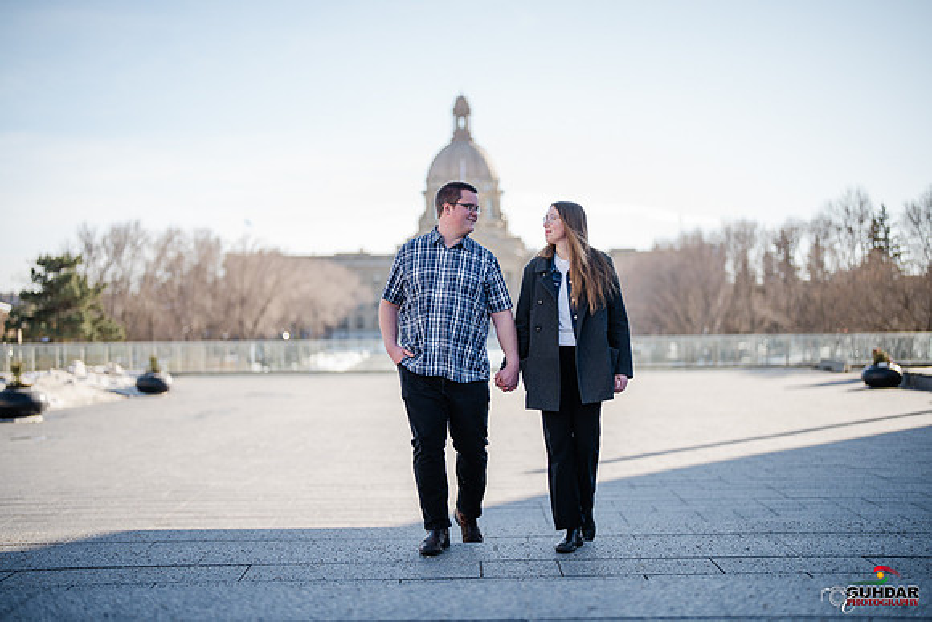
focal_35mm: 50
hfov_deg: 39.6
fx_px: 1295
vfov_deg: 27.0
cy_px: 311
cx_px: 466
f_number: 1.2
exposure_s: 1/3200
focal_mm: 50
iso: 100
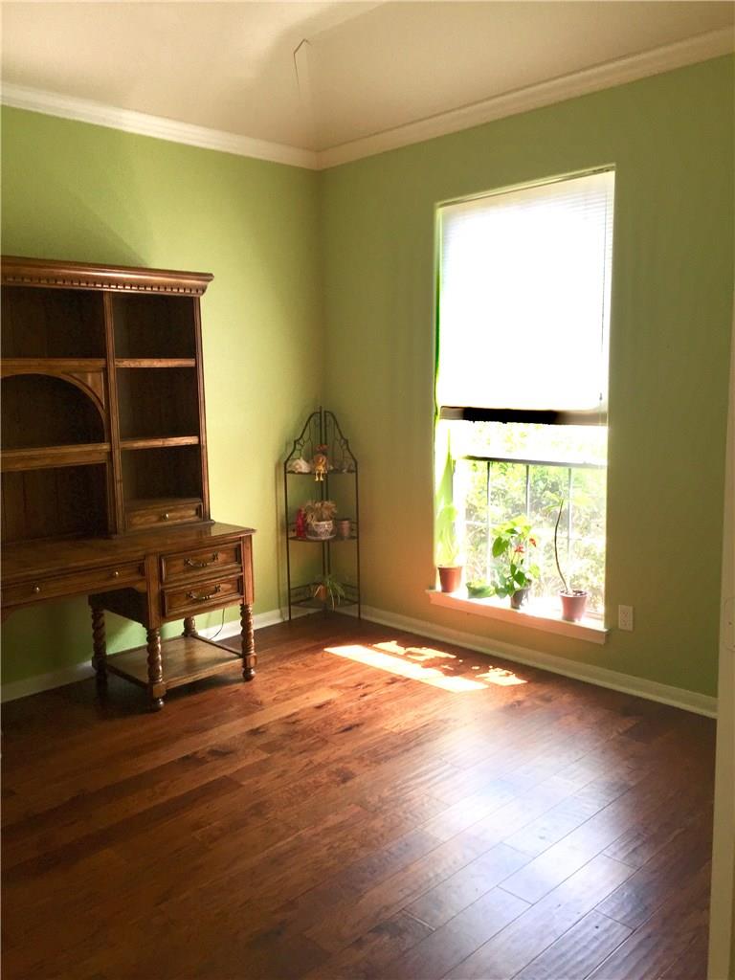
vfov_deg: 61.7
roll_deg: +1.5
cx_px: 368
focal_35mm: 29
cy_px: 490
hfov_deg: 48.2
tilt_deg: -7.3
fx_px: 821
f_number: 2.2
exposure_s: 1/60
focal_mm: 4.15
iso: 40
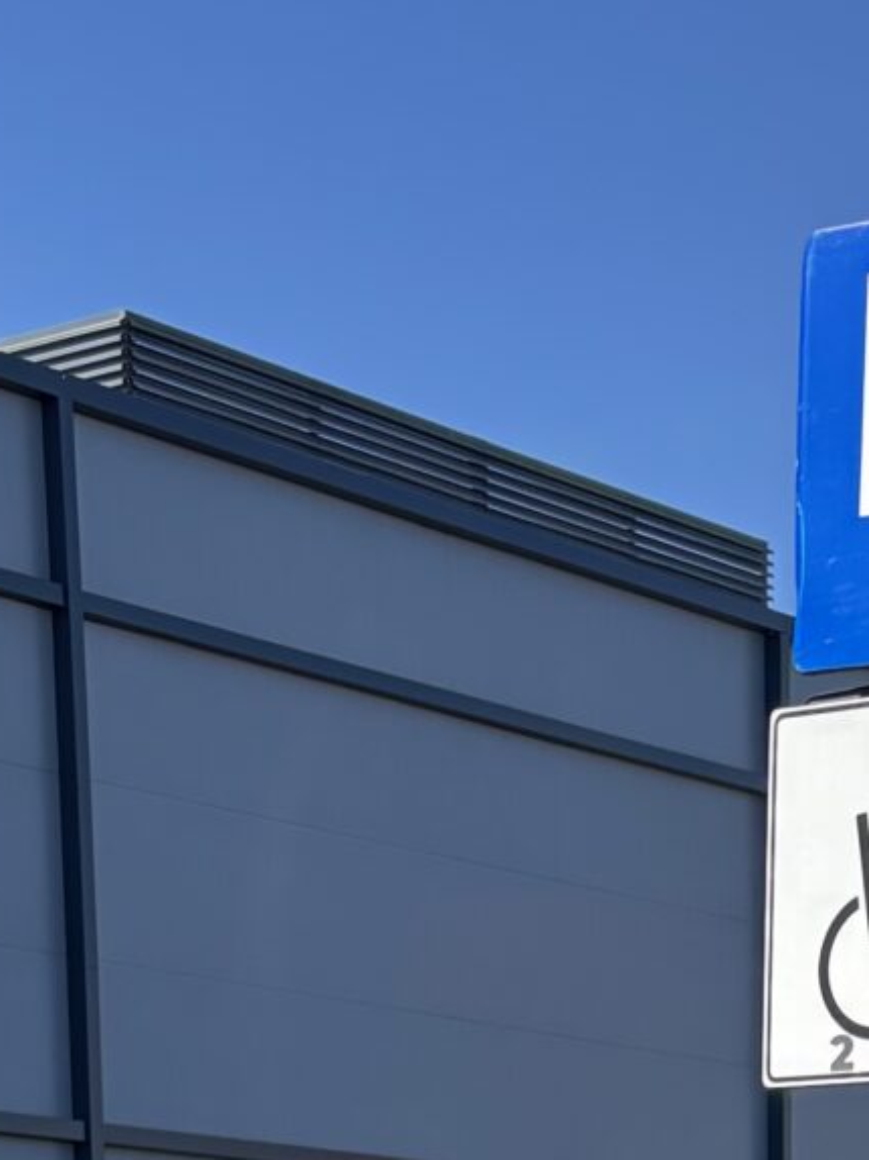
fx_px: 3886
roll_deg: +2.2
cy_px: 2455
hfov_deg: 12.7
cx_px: 618
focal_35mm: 116
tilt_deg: -10.9
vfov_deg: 13.9
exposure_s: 1/978
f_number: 1.6
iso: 50
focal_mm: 5.96
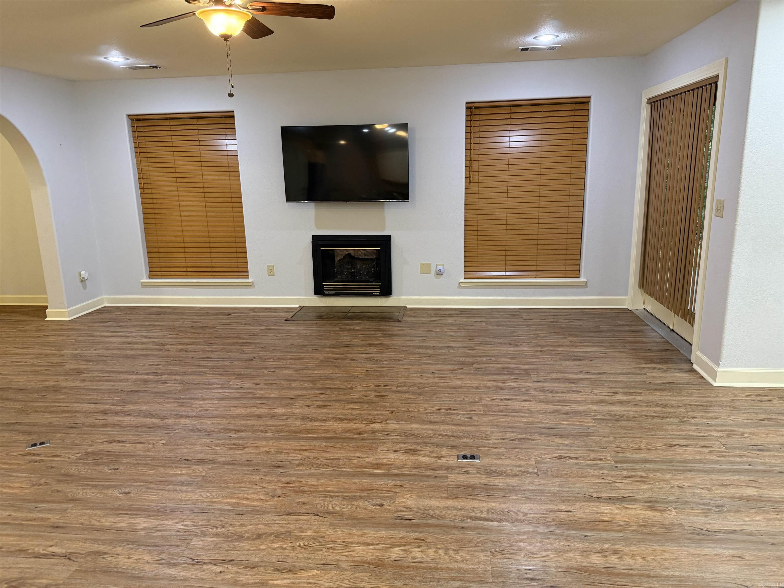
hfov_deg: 71.6
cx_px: 392
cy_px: 294
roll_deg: +1.5
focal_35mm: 24
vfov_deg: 56.8
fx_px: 544
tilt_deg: -12.6
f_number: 1.78
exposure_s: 1/60
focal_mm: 6.76
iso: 320
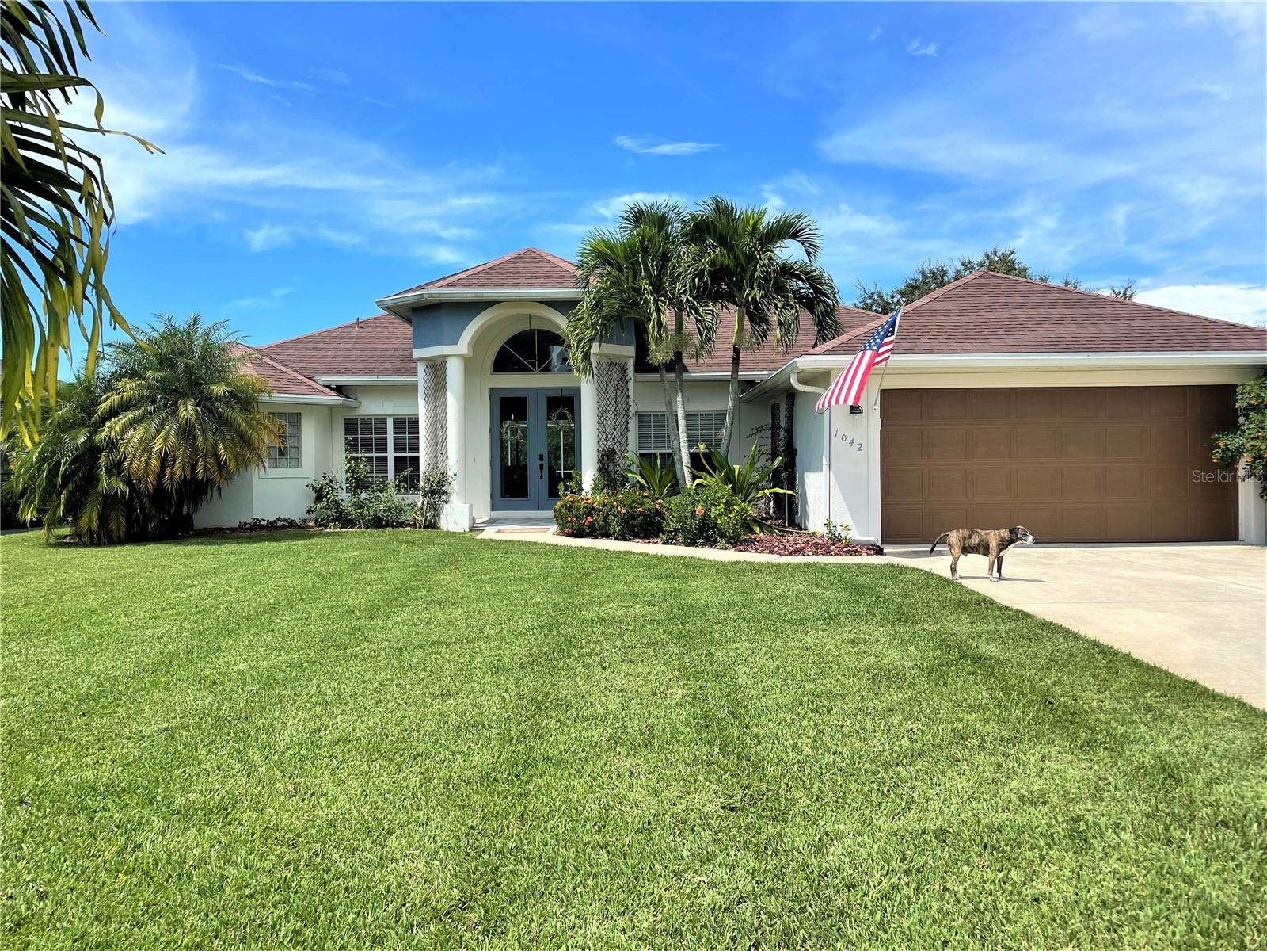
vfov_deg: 53.1
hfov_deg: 67.3
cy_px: 476
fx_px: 952
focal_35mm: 26
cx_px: 634
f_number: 1.6
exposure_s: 1/3509
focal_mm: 4.2
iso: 32
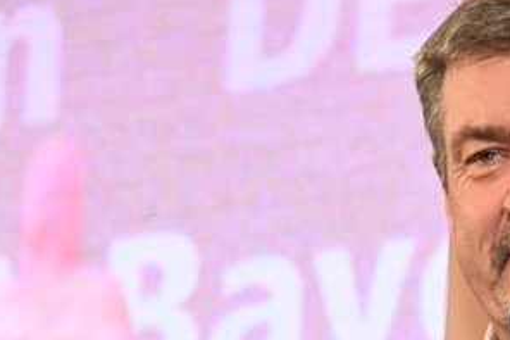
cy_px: 376
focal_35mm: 493
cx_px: 565
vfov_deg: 2.8
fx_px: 6980
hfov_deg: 4.2
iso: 8000
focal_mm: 200
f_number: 11
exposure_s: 1/200
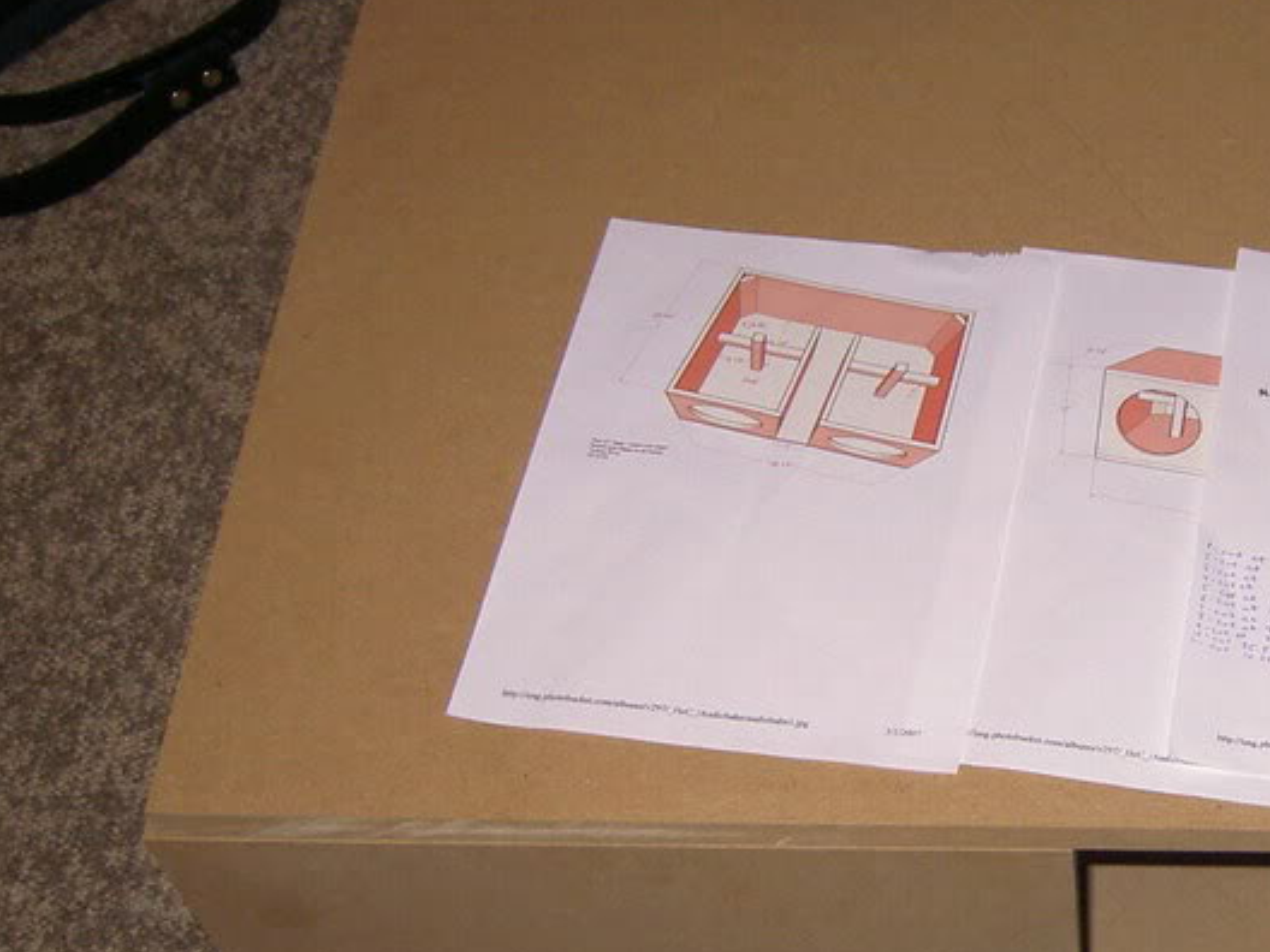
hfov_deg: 28.1
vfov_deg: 22.2
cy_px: 601
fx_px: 2421
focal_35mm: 66
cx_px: 1183
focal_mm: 5.6
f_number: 2.8
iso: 200
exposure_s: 1/60
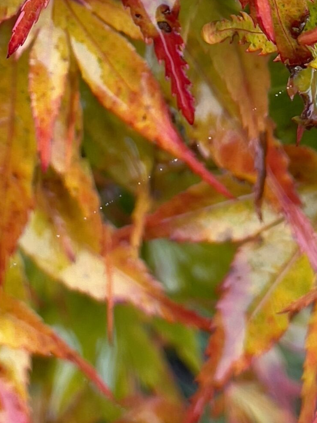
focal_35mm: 68
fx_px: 830
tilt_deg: -79.4
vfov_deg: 25.2
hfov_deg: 21.2
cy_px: -109
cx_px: 47
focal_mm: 4.2
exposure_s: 1/121
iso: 40
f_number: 1.6
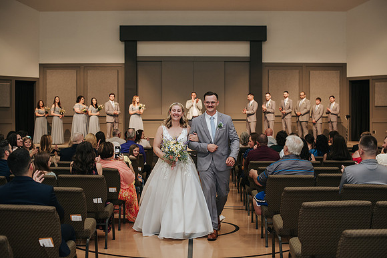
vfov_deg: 25.9
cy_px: 129
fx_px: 562
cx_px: 202
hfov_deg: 38.0
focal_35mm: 52
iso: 1000
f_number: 3.2
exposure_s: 1/200
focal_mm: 50
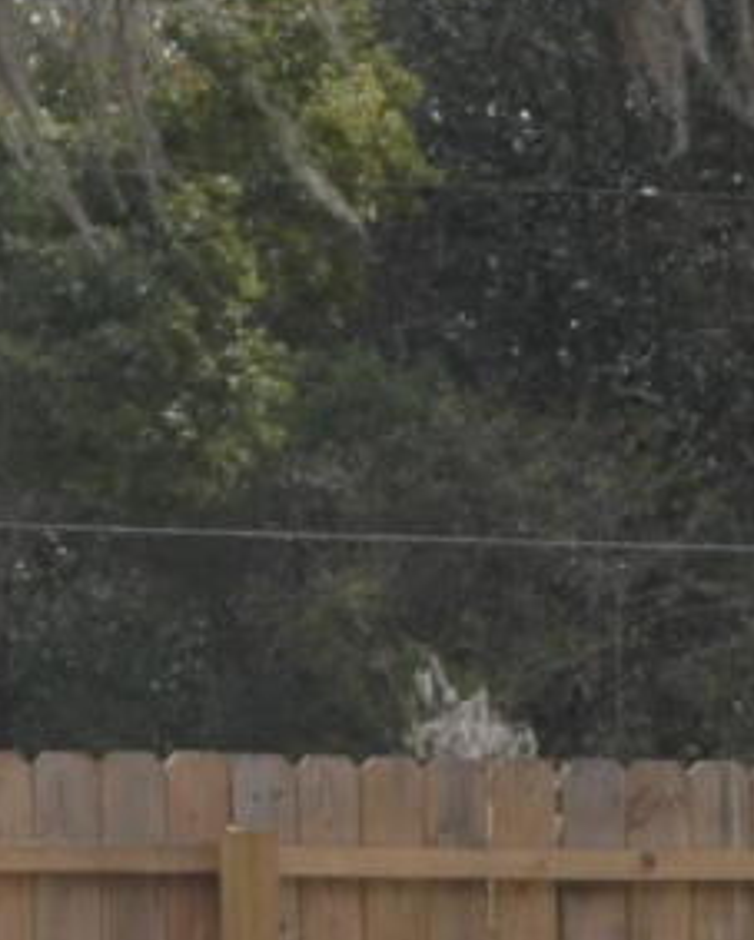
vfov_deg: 6.0
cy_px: -282
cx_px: -164
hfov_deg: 4.9
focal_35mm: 318
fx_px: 8856
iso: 100
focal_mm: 32
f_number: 7.1
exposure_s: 1/200
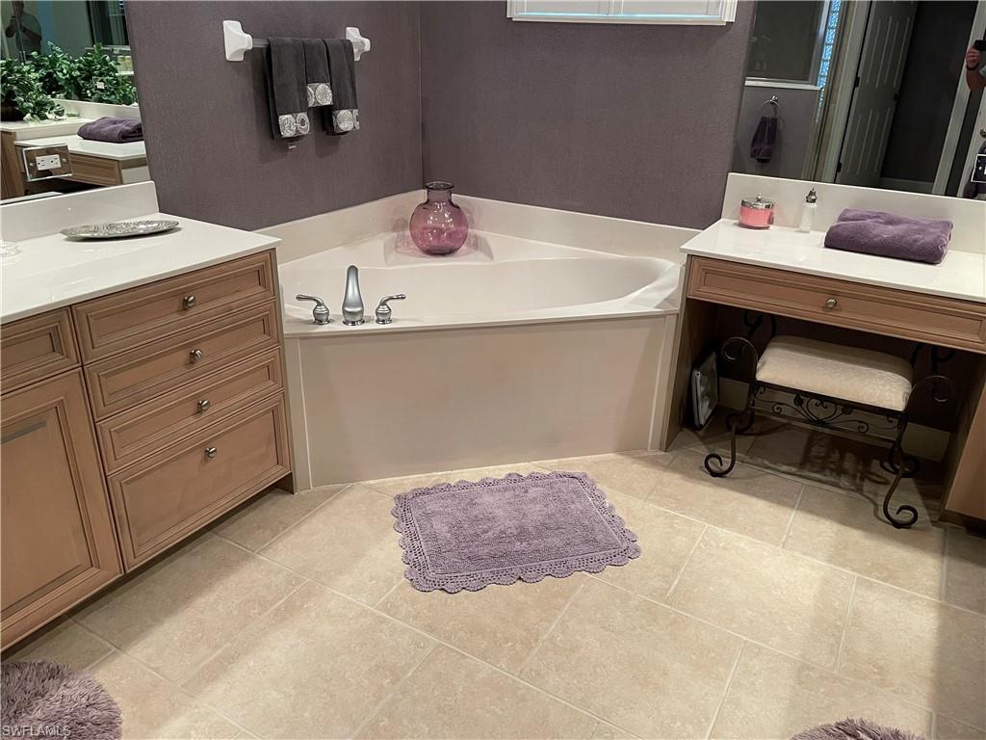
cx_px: 493
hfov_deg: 67.3
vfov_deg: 53.1
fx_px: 741
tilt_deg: -23.6
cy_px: 370
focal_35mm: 26
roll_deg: -2.5
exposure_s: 1/60
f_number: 1.6
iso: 250
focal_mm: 4.2
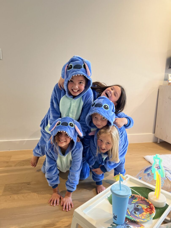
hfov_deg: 53.1
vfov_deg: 67.3
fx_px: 171
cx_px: 86
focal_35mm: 26
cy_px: 114
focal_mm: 5.7
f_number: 1.5
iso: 250
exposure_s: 1/60
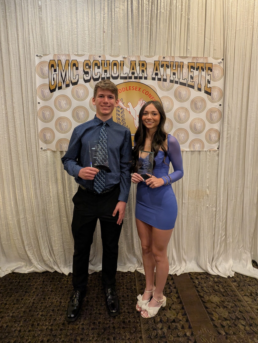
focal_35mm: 19
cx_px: 123
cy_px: 150
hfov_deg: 68.8
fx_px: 188
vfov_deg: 84.2
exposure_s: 1/30
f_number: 2.2
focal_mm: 2.35
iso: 382
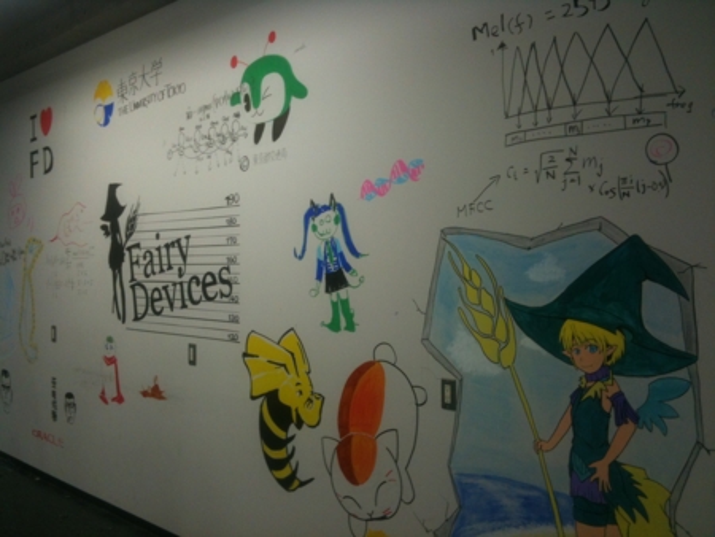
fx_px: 723
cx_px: 358
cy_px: 268
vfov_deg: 40.7
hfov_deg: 52.6
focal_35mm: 35
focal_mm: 3.85
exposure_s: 1/40
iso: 80
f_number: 2.8
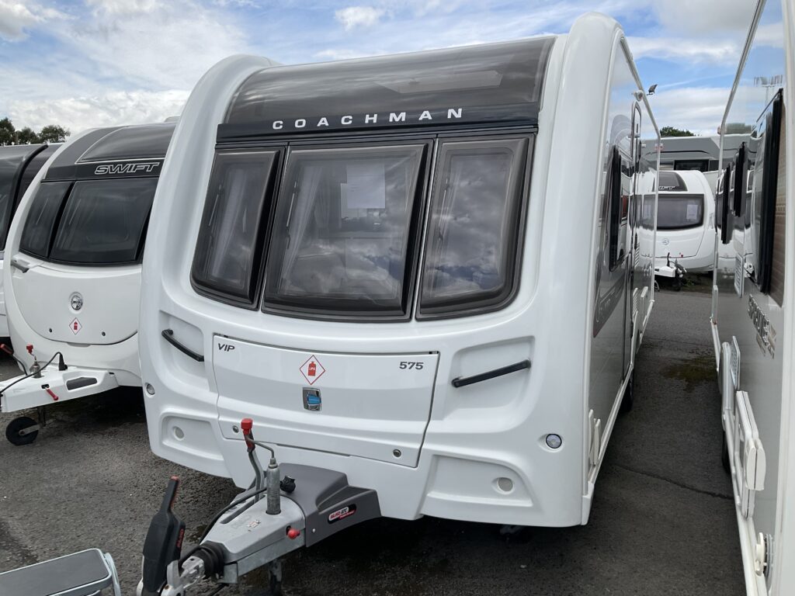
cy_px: 298
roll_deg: +0.4
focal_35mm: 29
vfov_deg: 48.2
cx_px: 398
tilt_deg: -7.8
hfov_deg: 61.7
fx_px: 666
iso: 16
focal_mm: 3
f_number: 1.8
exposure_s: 1/1786
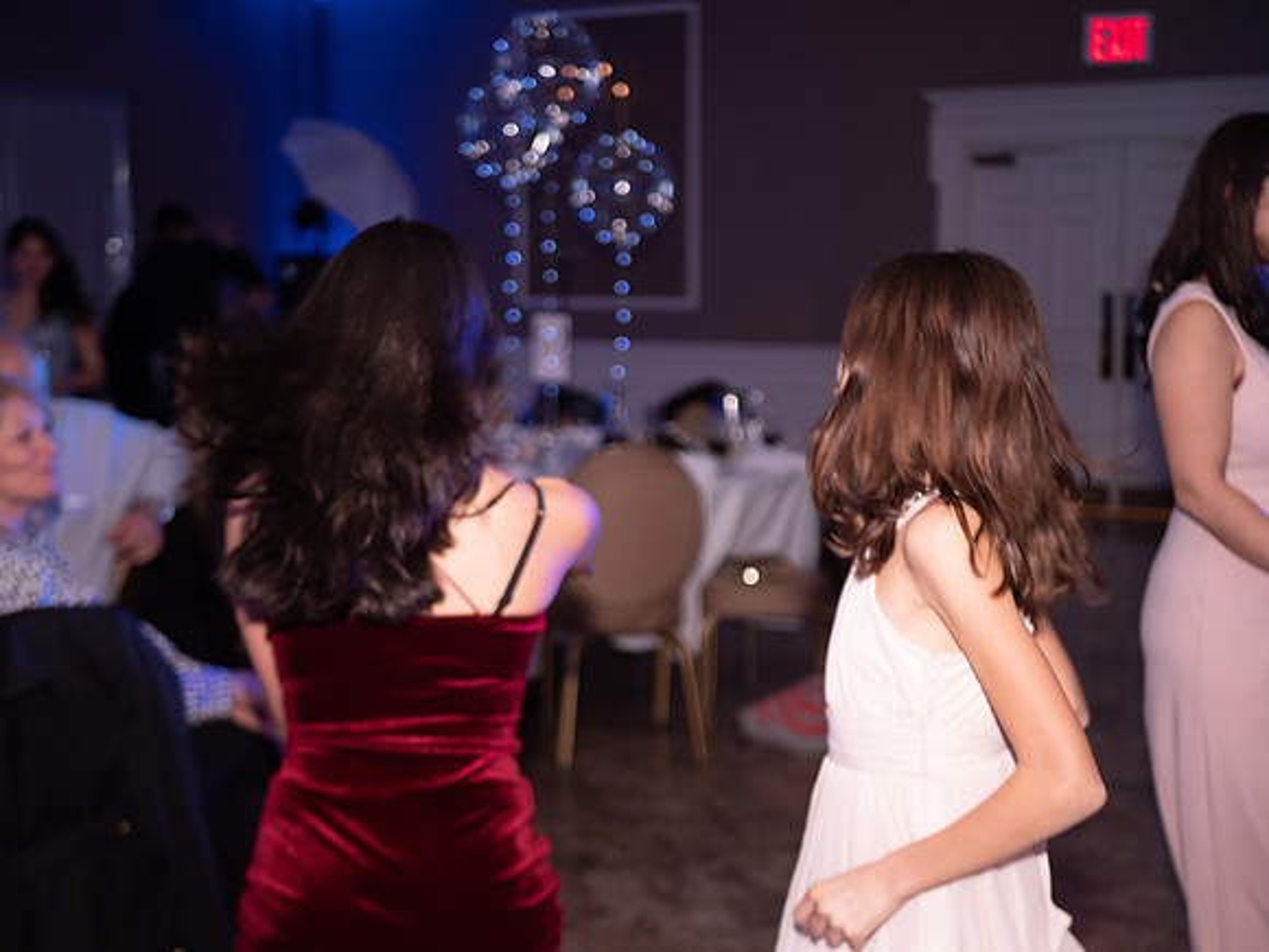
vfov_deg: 29.1
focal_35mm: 50
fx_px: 1833
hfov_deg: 38.2
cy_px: 476
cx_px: 634
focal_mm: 25
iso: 800
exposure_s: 1/160
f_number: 1.7
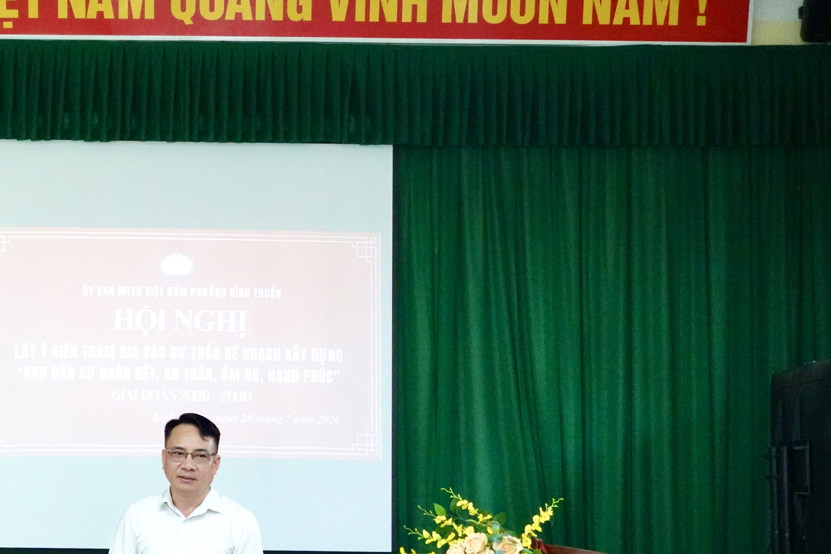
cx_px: 192
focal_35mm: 86
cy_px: 362
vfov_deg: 15.9
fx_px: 1985
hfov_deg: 23.4
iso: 3200
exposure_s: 1/250
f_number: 2.8
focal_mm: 20.52
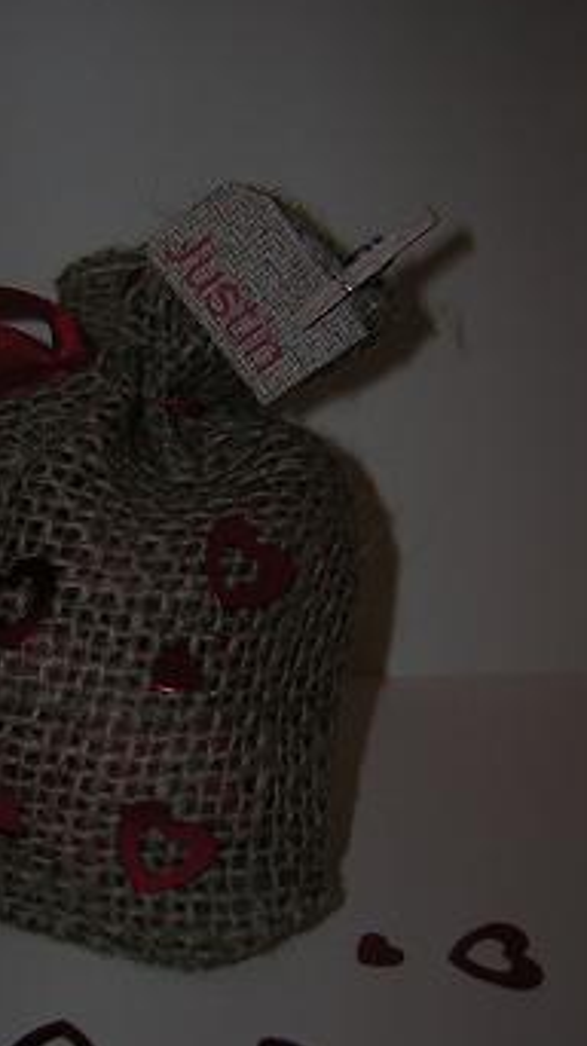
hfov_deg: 23.2
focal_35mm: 51
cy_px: 520
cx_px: 153
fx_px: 1413
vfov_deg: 40.6
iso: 50
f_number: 2.7
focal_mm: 5.2
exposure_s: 1/60.1
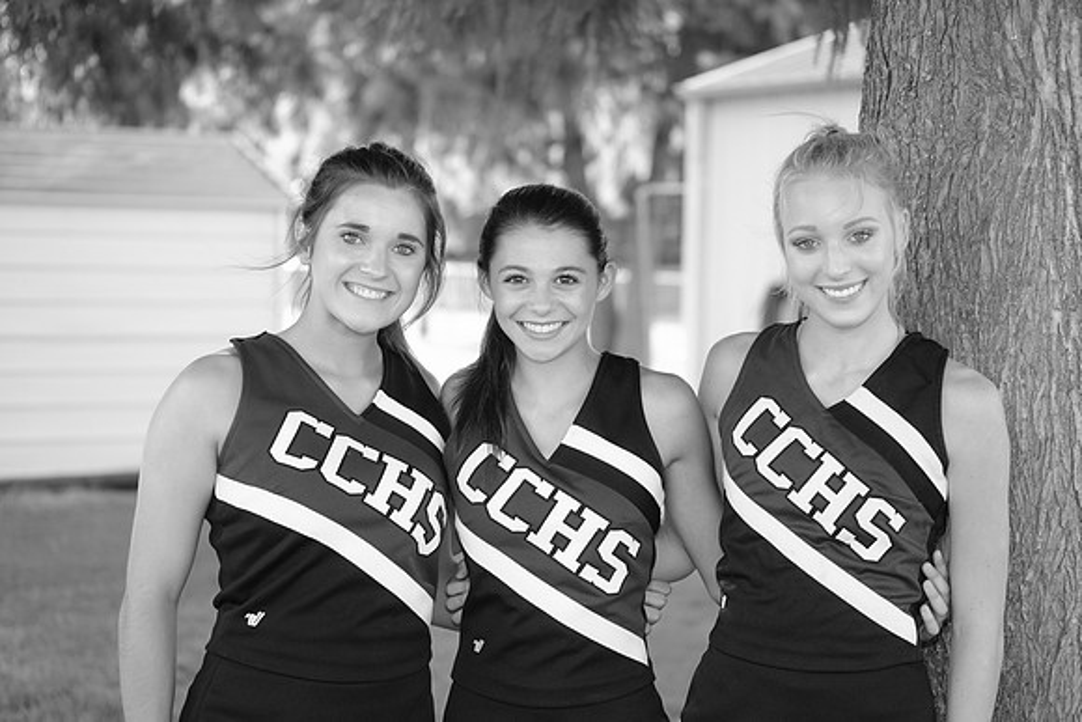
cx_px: 541
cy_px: 361
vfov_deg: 18.2
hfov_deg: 27.0
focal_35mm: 75
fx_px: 2255
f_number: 2.2
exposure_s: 1/250
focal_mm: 50
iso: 200
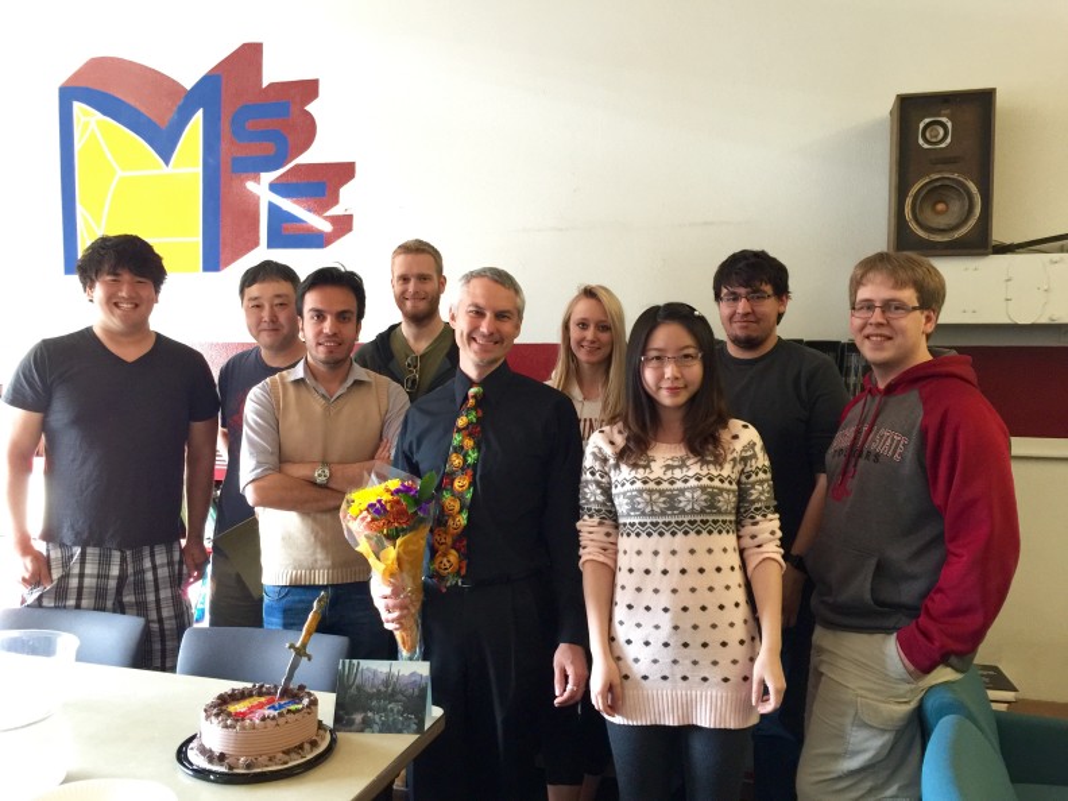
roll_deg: -1.8
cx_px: 534
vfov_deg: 48.2
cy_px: 400
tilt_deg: -1.4
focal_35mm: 29
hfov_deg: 61.7
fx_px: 895
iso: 125
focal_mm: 4.15
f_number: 2.2
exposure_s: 1/15
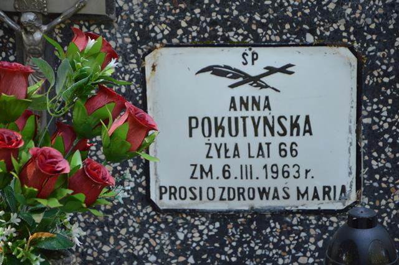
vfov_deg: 8.7
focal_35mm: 158
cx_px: 200
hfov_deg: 13.0
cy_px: 132
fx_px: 1745
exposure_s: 1/80
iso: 400
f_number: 5.6
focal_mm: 105
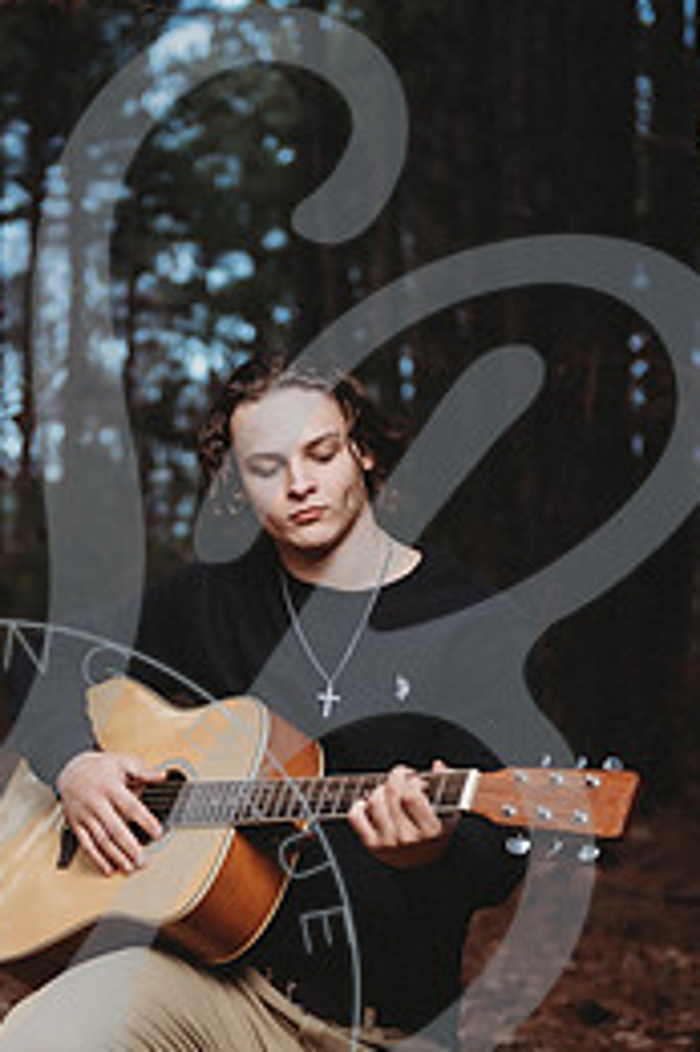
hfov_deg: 16.3
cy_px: 688
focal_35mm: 83
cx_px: 166
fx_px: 2424
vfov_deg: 24.4
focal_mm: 48
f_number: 2.8
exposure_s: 1/160
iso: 100
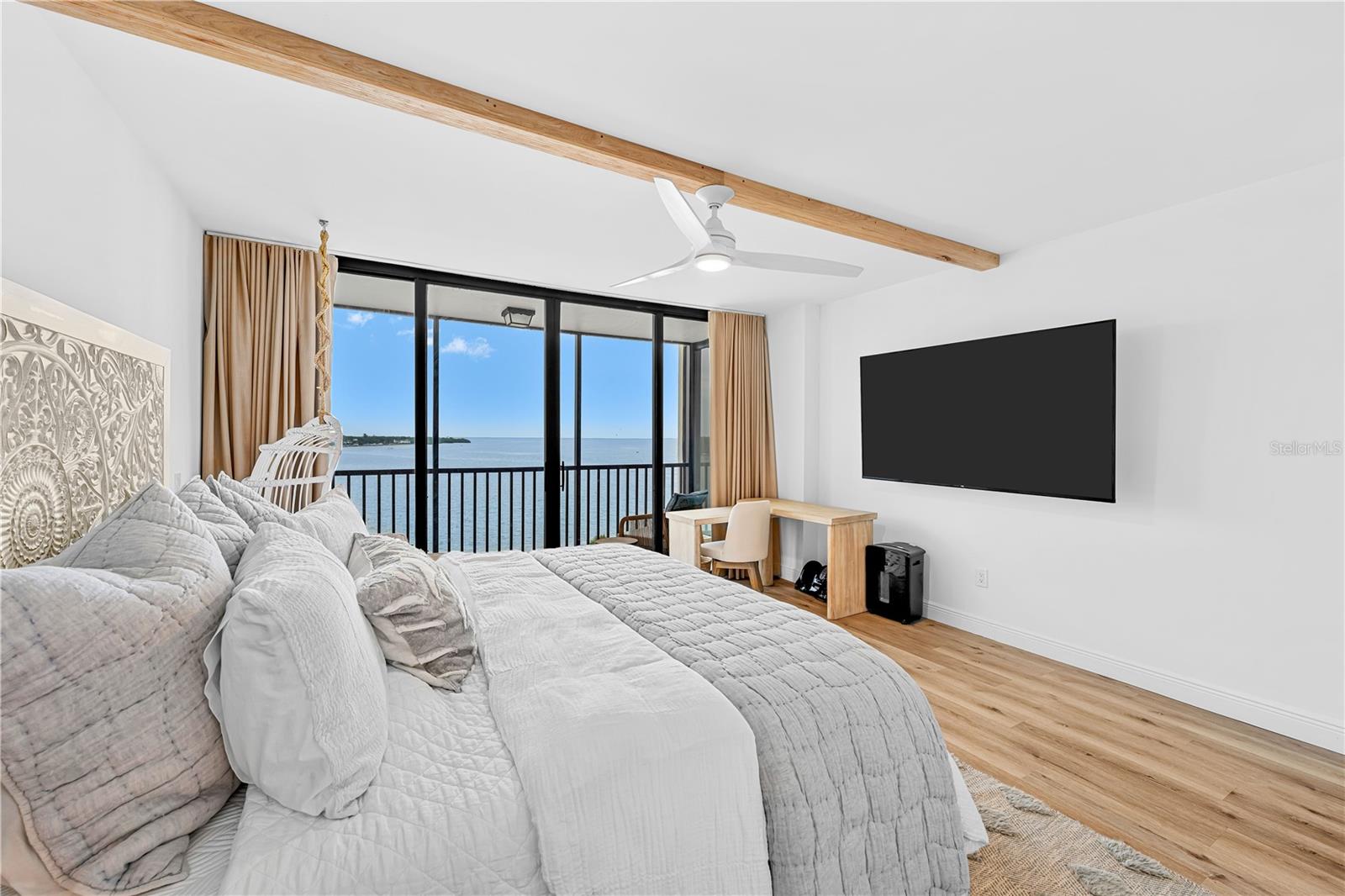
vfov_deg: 81.2
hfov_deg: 104.3
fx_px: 523
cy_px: 448
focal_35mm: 14
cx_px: 672
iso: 100
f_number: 10
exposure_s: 1/3
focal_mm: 14
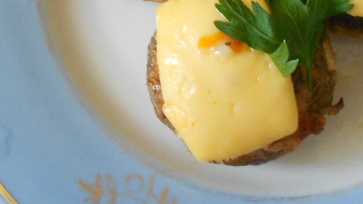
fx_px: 635
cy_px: -43
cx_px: 278
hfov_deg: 31.2
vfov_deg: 17.4
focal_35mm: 66
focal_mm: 4.6
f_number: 3.2
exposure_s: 1/25
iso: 400
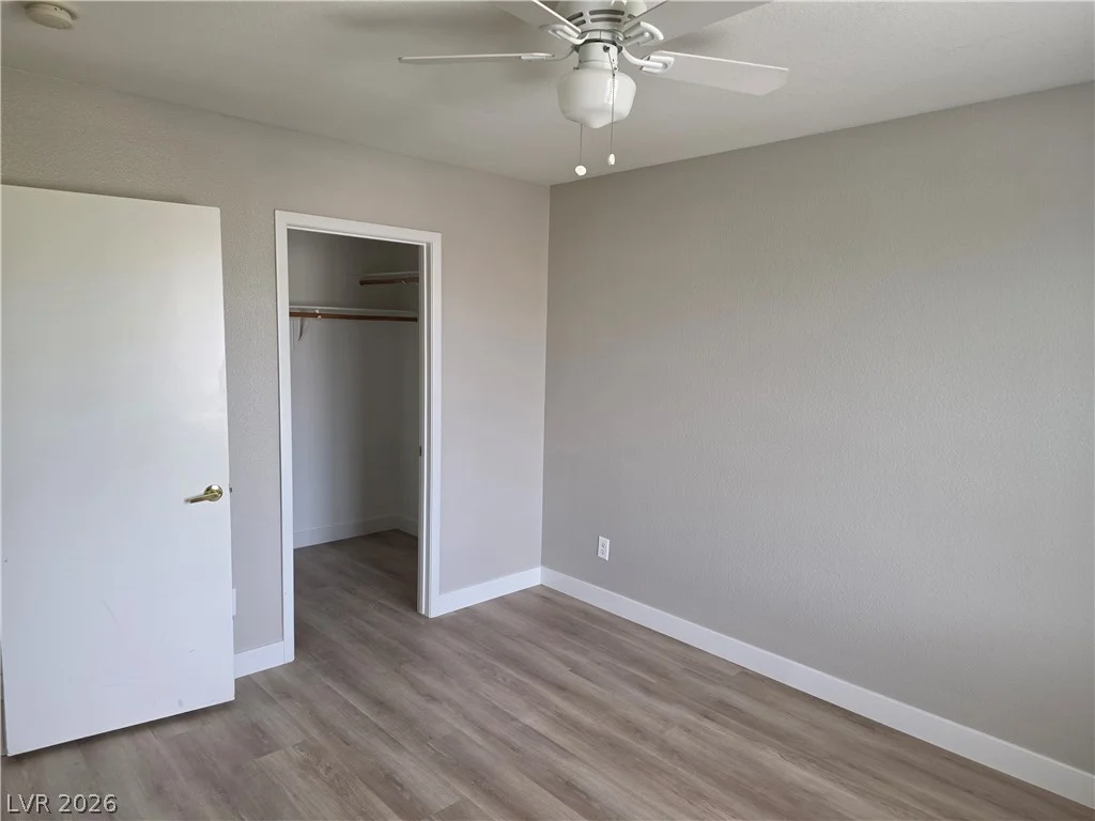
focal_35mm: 23
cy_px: 410
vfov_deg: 58.9
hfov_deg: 73.9
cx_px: 548
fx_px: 728
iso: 200
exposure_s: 1/180
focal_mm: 6.25
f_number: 1.7
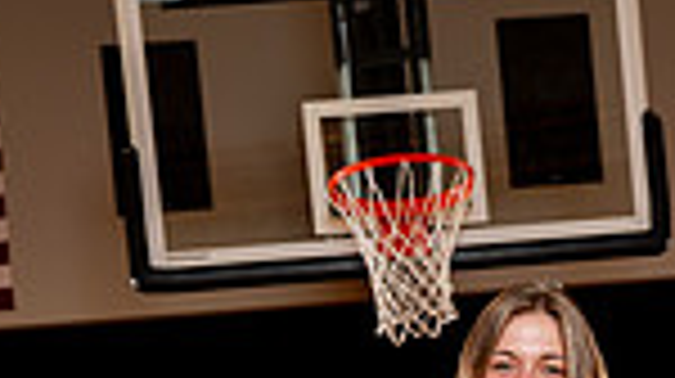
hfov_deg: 19.3
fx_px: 1967
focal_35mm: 110
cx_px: 531
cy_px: 927
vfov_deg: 9.6
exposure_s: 1/250
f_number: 4
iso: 400
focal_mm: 35
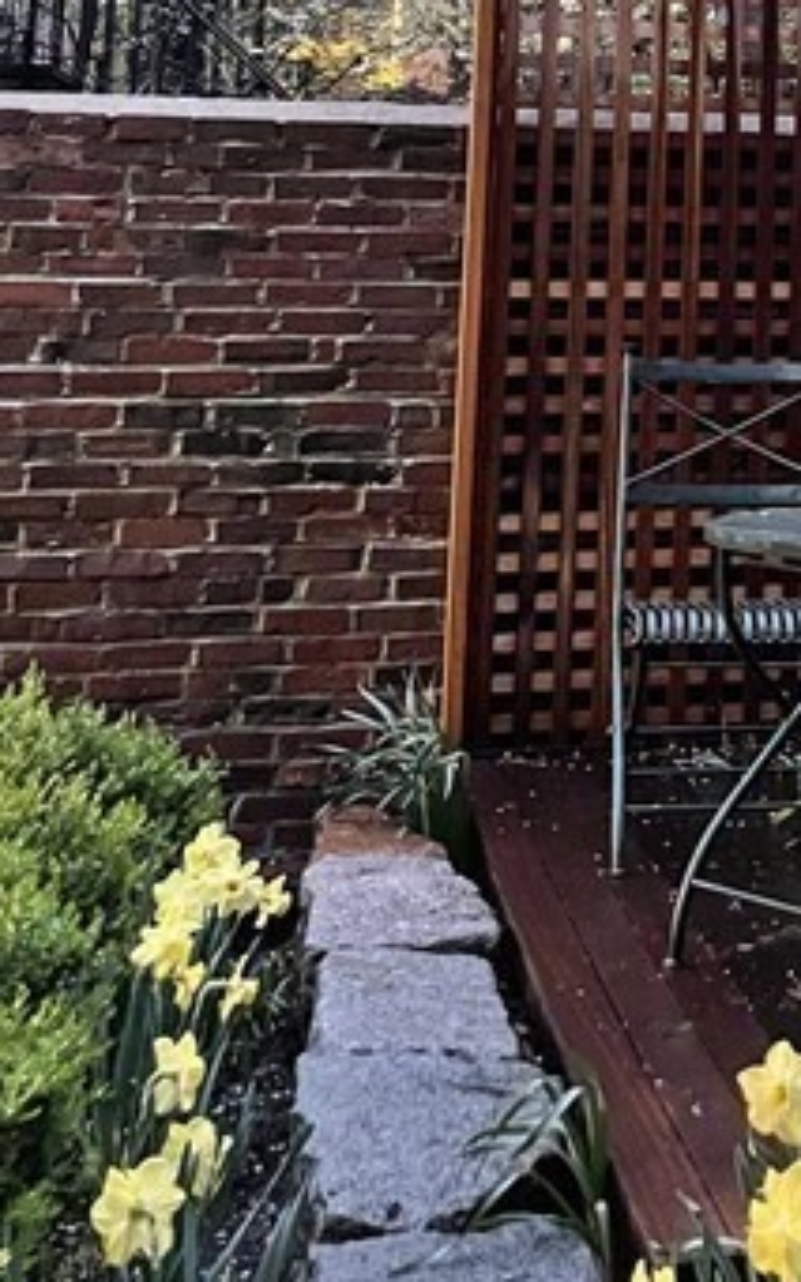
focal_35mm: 62
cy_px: -11
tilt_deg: +8.0
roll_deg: -1.1
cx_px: 933
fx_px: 2166
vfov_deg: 30.5
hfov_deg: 19.8
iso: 800
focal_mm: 4.2
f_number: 1.6
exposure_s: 1/30
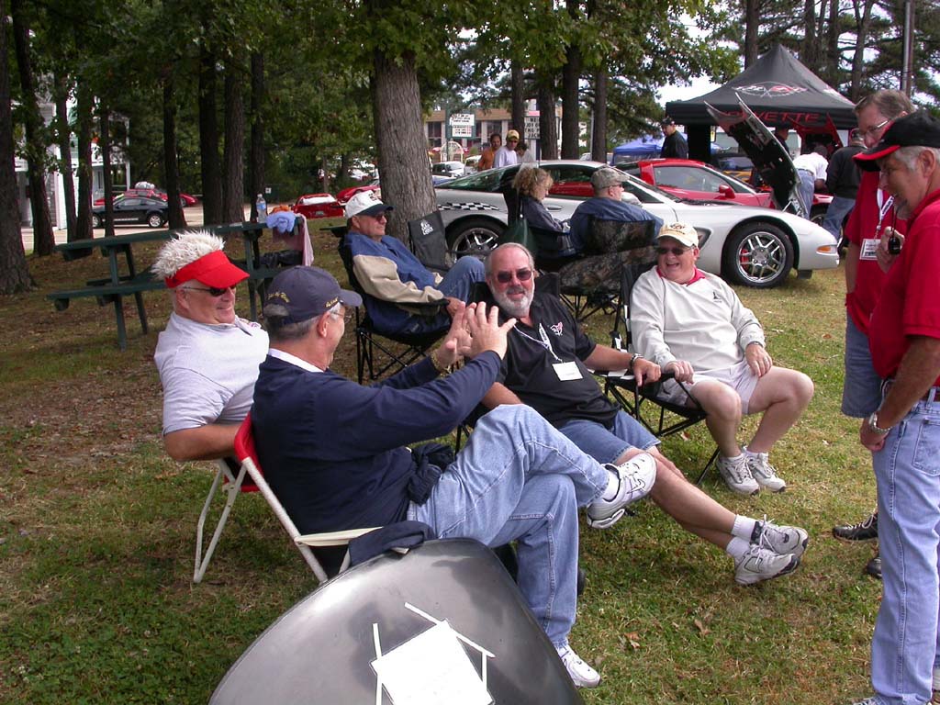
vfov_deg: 37.7
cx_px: 470
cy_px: 352
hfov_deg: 49.0
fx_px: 1032
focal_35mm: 38
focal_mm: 7.85
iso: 100
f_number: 5.3
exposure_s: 1/176
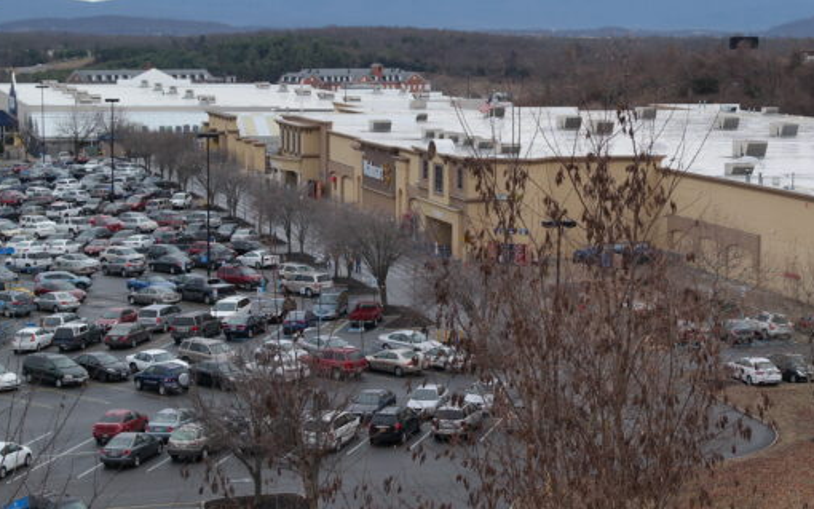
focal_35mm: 89
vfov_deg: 14.7
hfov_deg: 23.2
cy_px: 215
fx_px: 1975
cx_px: 539
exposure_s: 1/200
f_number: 5.6
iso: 100
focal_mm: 38
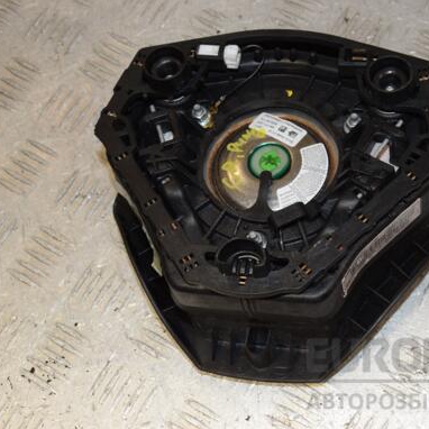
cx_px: 285
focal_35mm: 68
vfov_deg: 25.4
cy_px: 206
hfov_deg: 25.2
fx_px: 953
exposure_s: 1/200
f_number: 9
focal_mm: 34
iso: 800
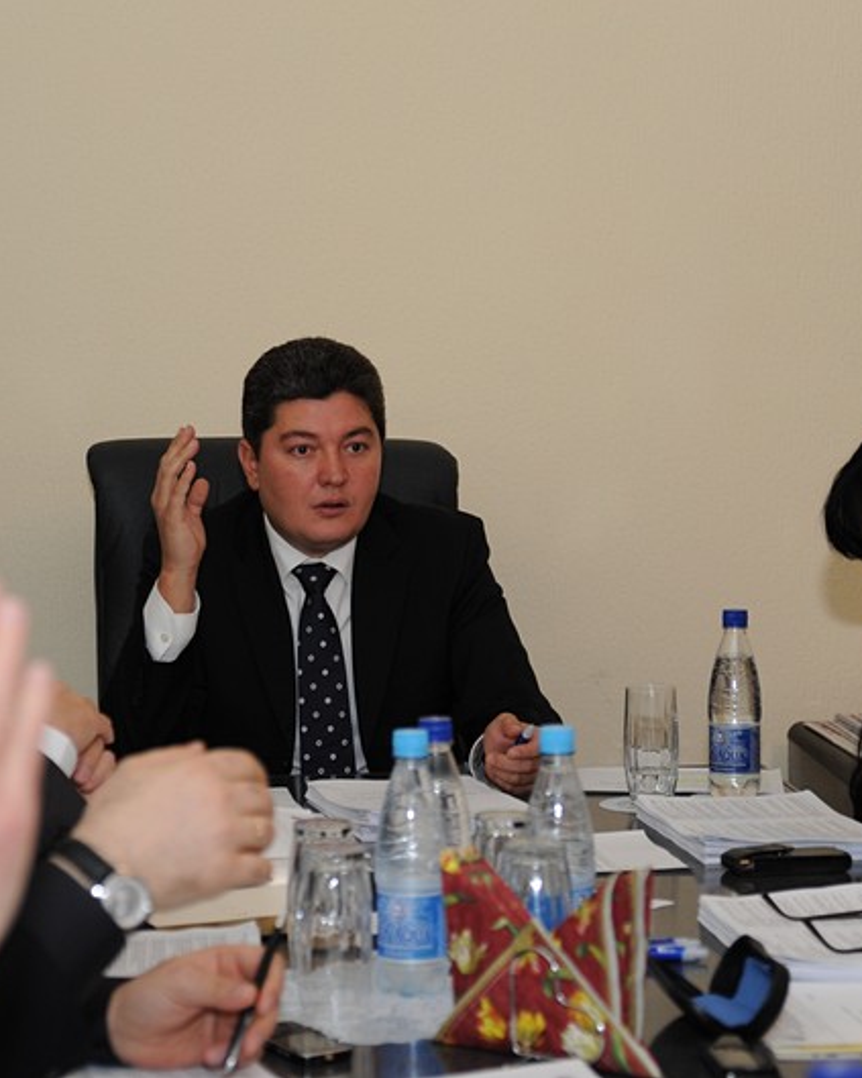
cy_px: 538
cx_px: 371
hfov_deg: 17.5
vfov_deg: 21.7
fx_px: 2807
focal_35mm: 88
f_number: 4
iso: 640
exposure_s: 1/160
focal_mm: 62
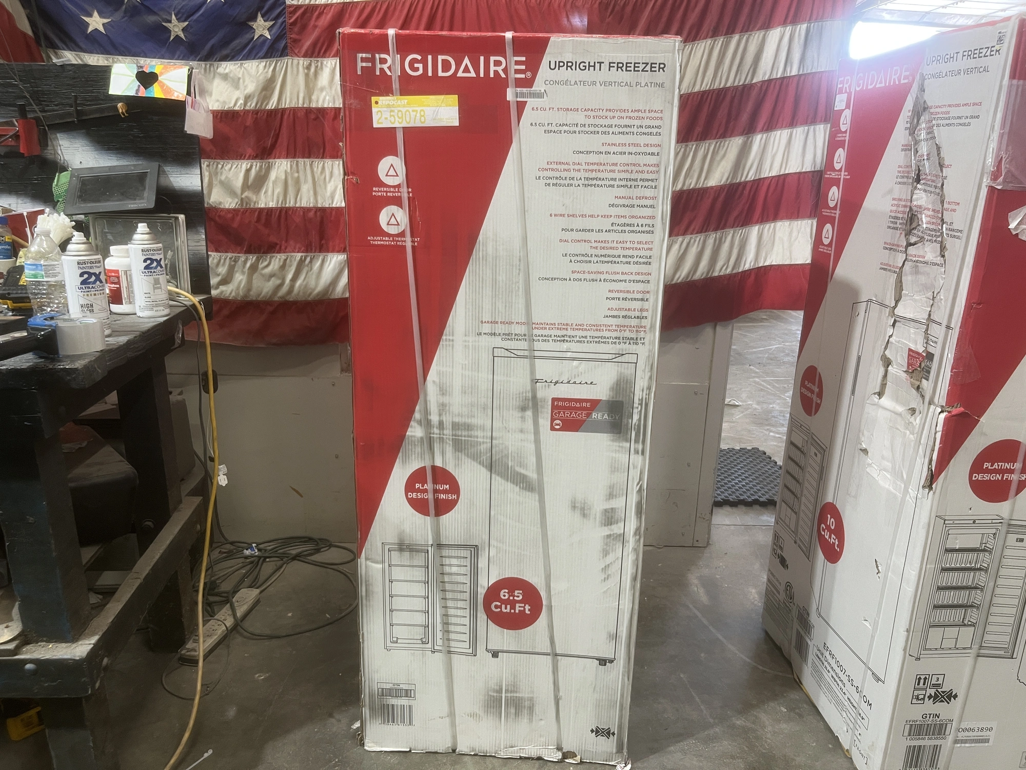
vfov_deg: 53.1
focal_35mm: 26
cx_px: 513
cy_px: 385
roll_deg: -1.3
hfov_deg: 67.3
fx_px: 771
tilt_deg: -15.8
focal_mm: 5.1
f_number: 1.6
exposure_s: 1/60
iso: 100
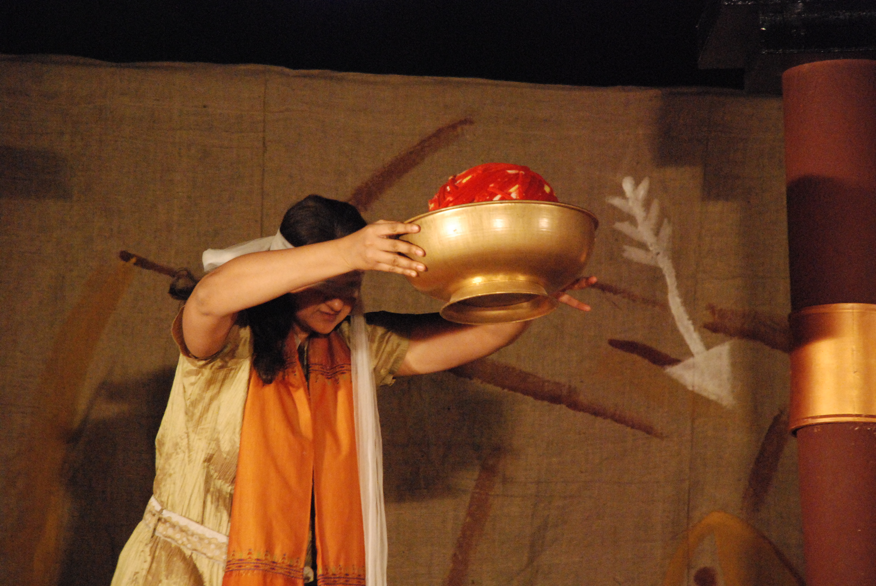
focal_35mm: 202
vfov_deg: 6.8
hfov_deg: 10.1
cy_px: 293
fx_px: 4933
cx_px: 438
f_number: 5.6
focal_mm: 135
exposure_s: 1/60
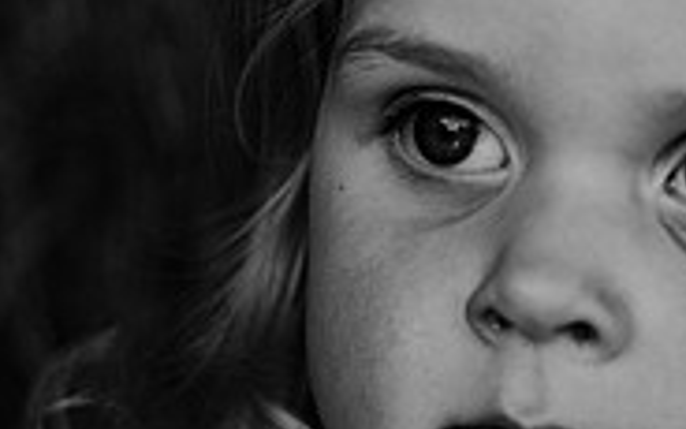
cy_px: 144
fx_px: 3010
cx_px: 451
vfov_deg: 8.1
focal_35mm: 161
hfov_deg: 13.0
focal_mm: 50
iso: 200
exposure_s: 1/800
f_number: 2.8
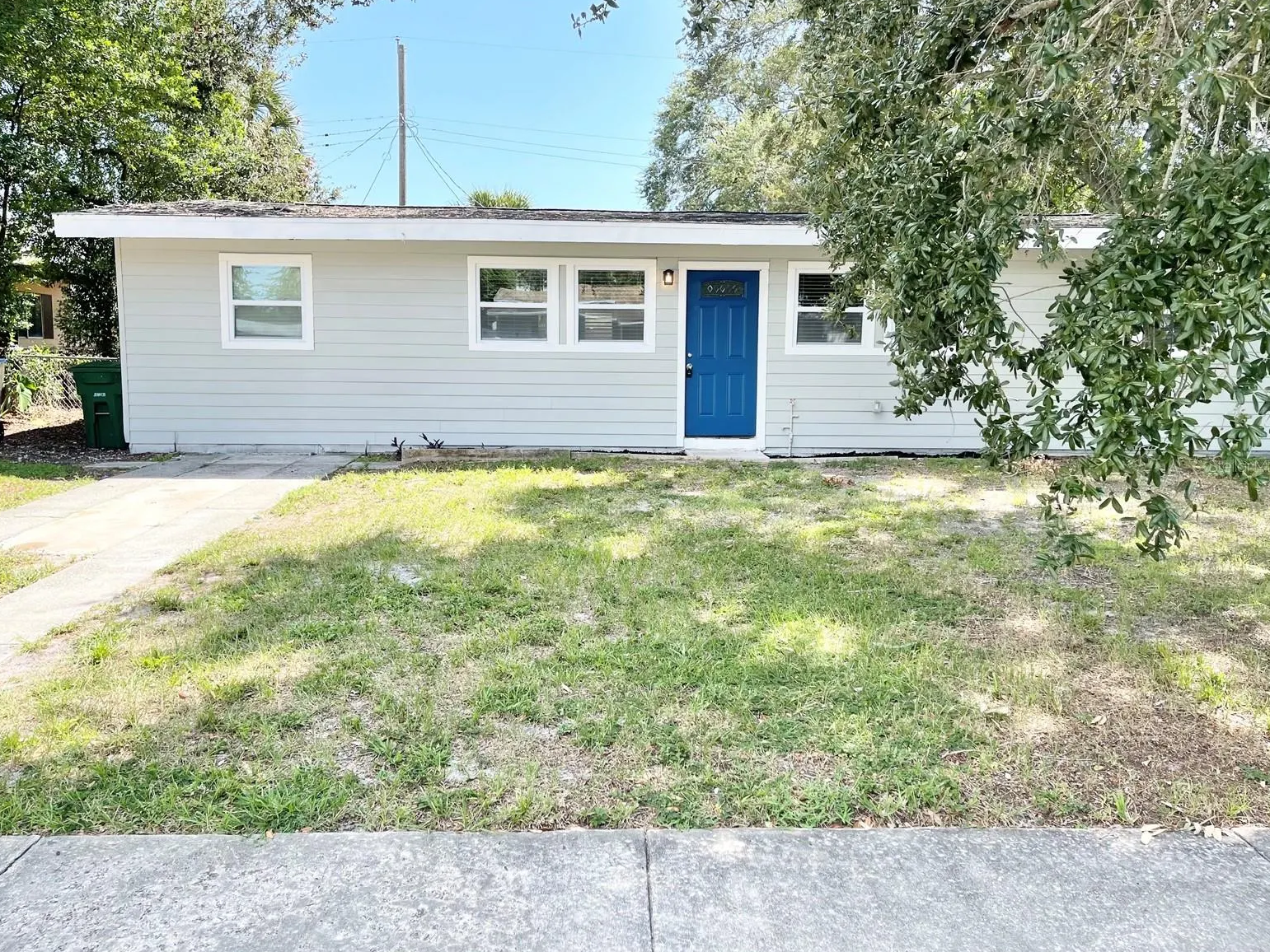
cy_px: 465
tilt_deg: -7.4
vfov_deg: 51.4
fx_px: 991
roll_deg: -0.5
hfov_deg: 65.3
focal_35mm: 27
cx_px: 627
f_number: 1.6
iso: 32
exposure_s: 1/881
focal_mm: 5.1
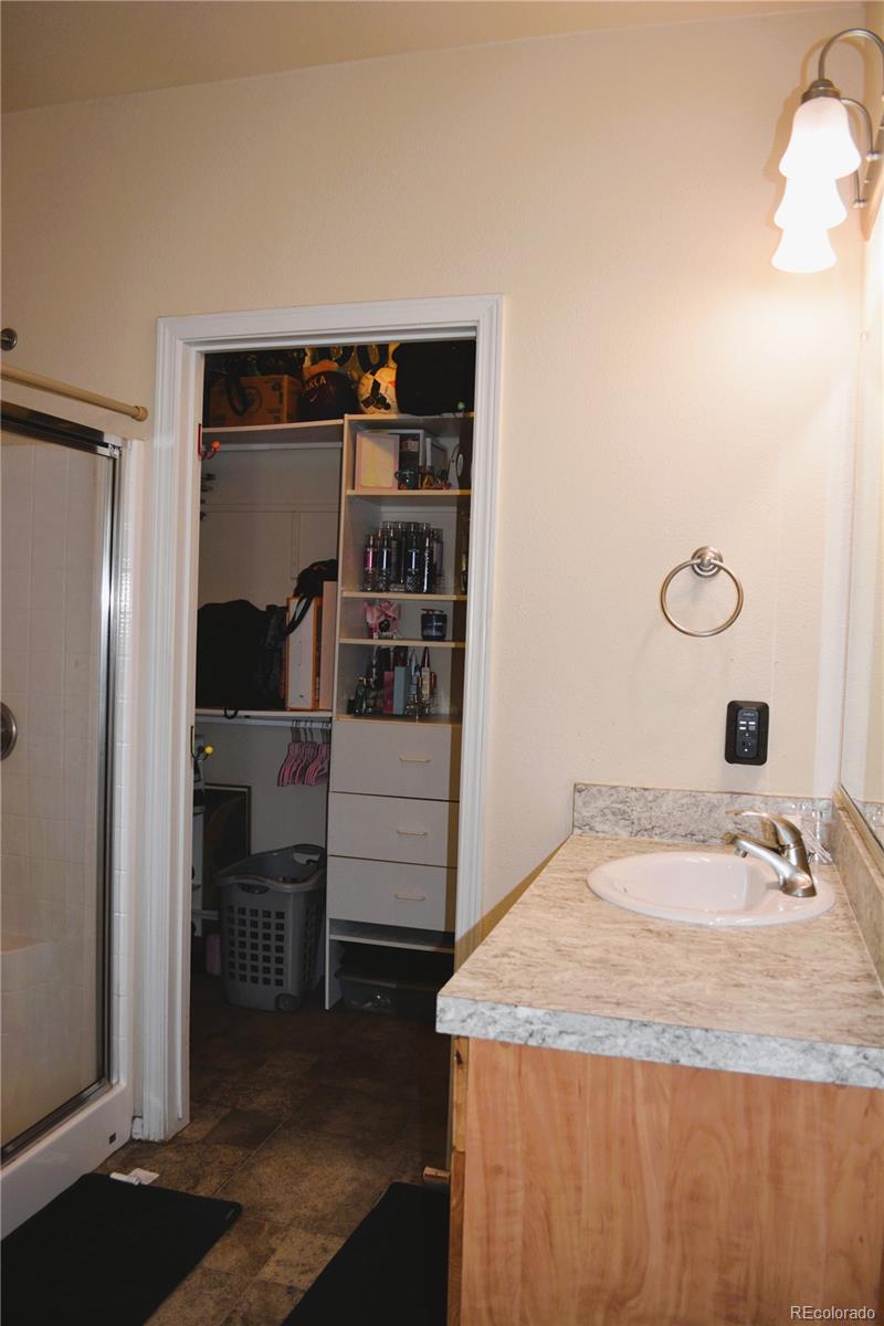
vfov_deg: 67.4
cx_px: 442
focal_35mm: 27
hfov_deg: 47.9
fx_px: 994
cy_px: 663
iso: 400
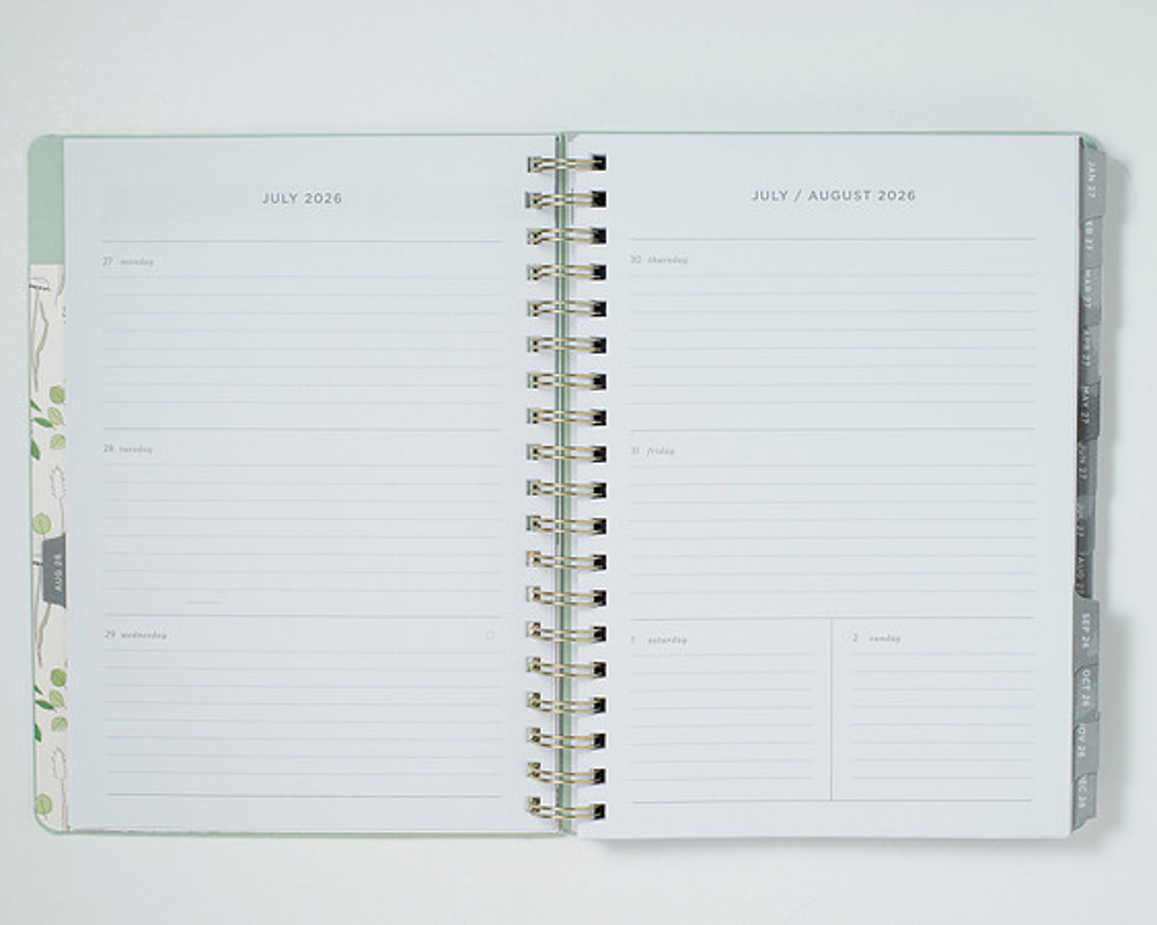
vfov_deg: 23.7
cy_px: 515
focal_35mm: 64
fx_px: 2198
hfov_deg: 29.5
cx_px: 577
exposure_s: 1/200
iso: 200
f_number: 9
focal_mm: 50
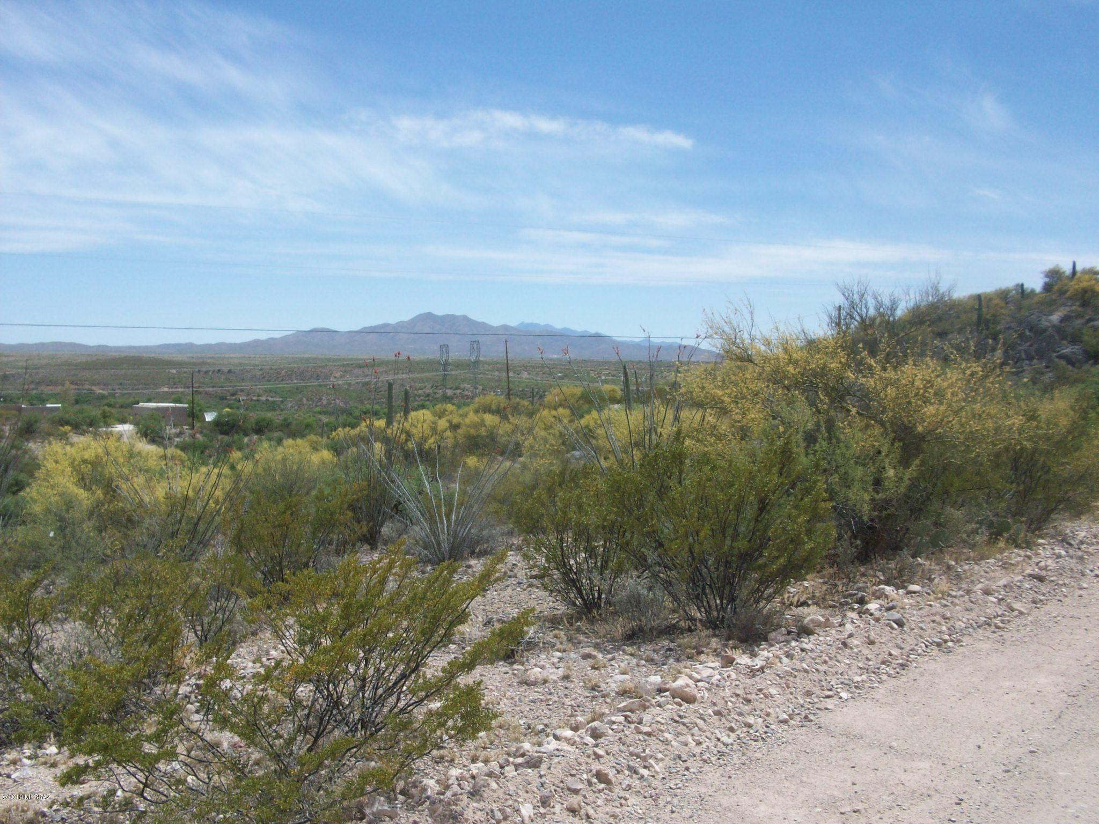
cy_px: 412
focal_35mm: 34
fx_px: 1079
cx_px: 550
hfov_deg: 54.0
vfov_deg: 41.8
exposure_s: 1/375
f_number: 5.5
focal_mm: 5.7
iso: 64
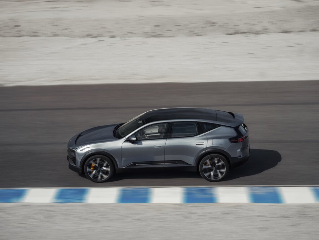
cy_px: 120
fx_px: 728
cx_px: 160
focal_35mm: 79
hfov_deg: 24.7
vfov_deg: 18.7
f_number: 8
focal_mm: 100
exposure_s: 1/80
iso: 80
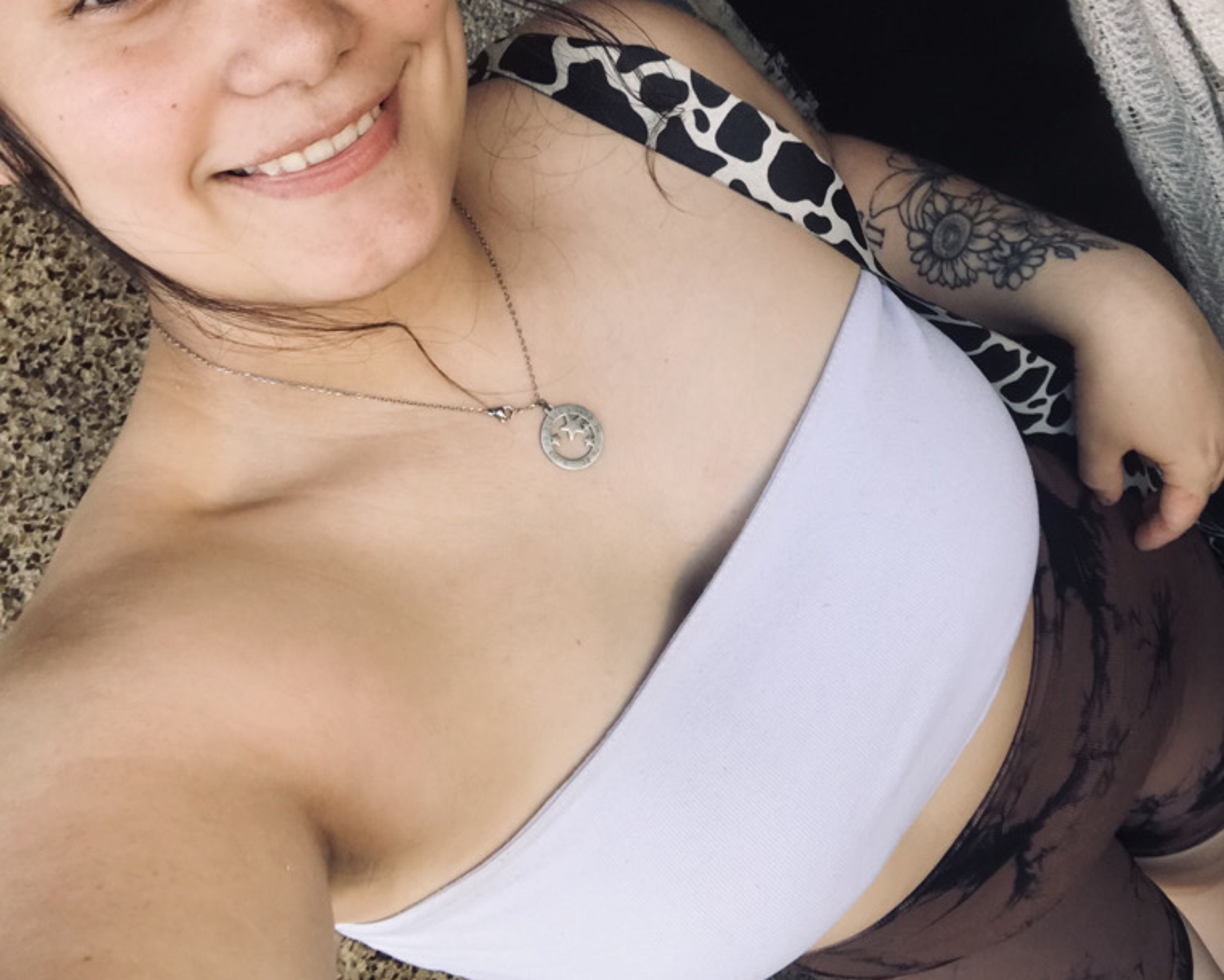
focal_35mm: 42
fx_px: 1522
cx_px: 617
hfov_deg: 43.8
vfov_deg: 35.3
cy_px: 326
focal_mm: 2.87
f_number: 2.2
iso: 25
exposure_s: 1/100
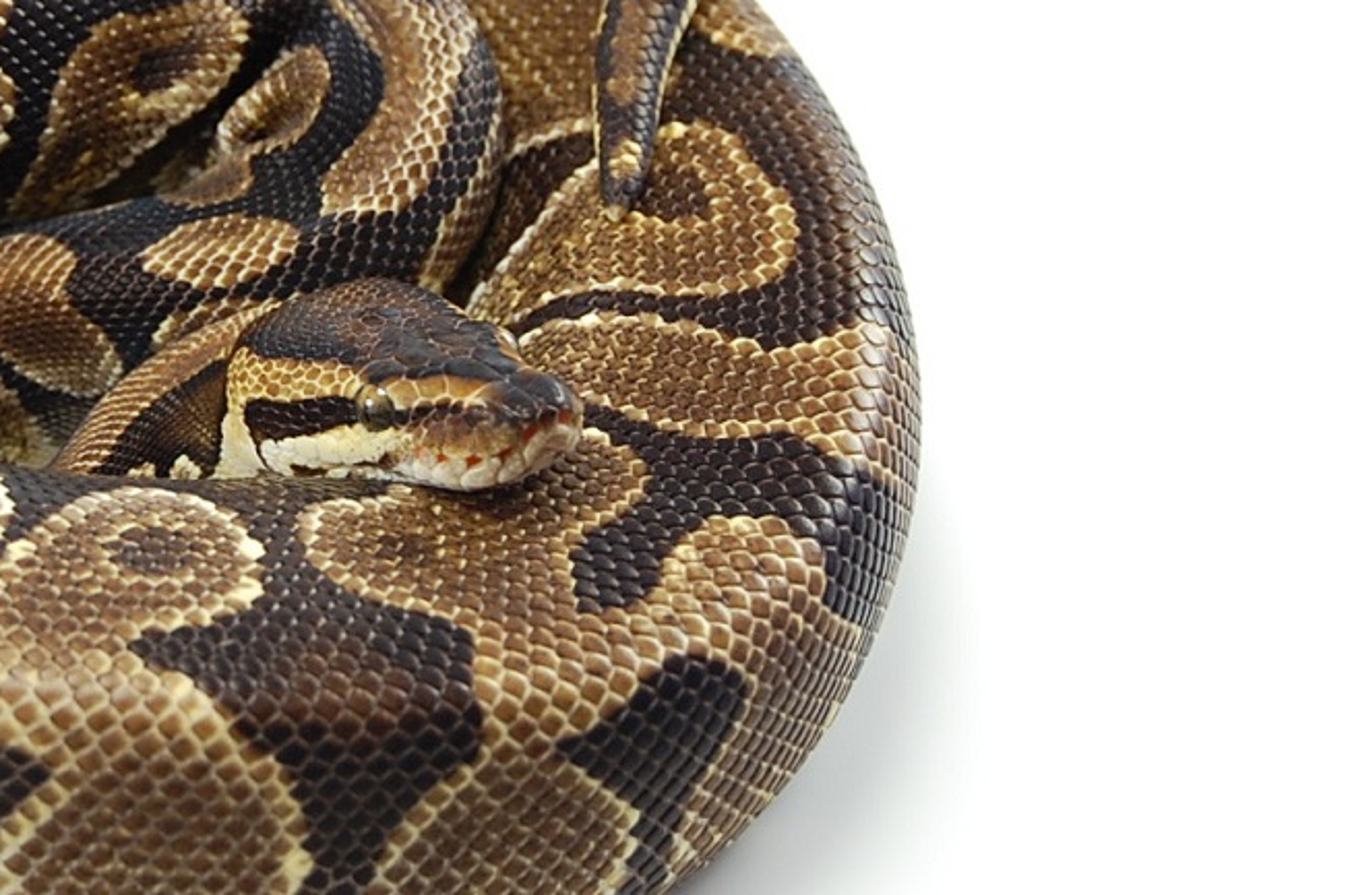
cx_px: 223
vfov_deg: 11.8
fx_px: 4338
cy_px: 264
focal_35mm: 116
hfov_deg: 17.5
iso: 400
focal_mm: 42
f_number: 5.3
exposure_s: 1/50
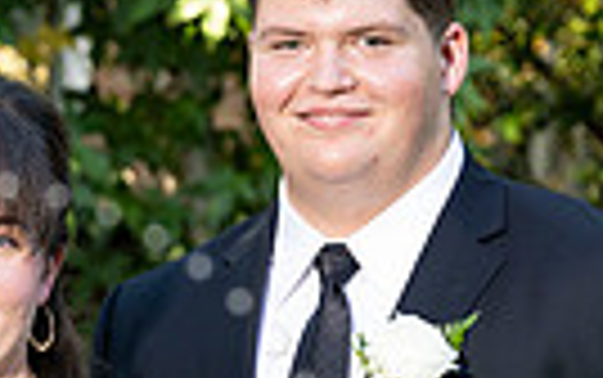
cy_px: 592
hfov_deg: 5.7
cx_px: -54
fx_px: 6003
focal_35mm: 365
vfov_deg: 3.6
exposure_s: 1/200
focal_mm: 83
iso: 400
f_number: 4.5
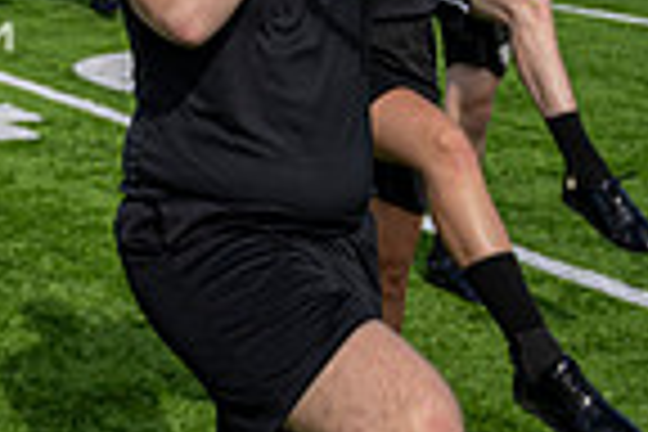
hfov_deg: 18.8
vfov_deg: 13.6
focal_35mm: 97
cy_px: -124
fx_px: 1746
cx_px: -297
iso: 40
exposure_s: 1/250
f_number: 4.5
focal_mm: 24
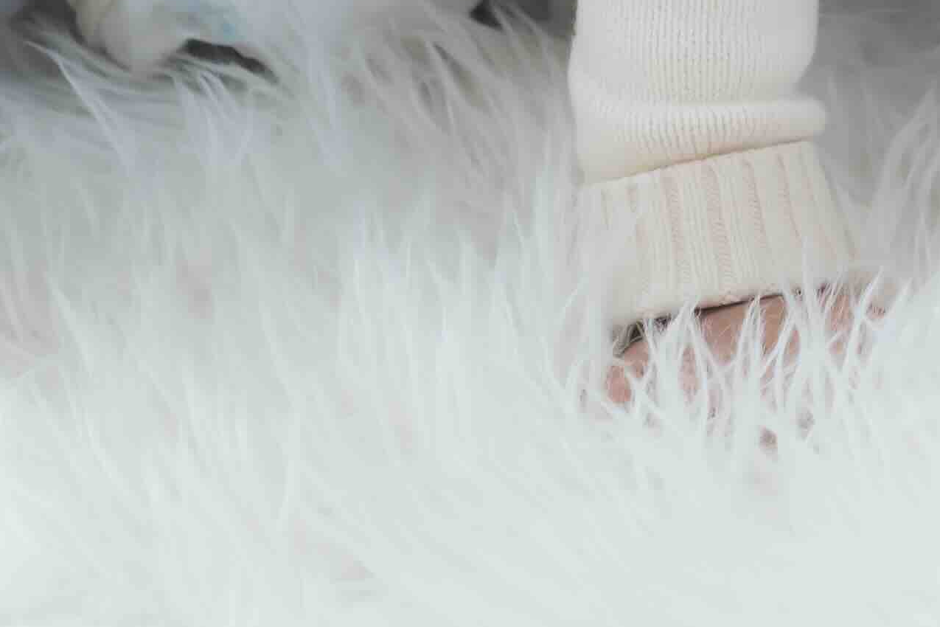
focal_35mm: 166
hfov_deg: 12.2
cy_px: -767
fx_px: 4334
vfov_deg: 7.8
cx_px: 1014
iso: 1250
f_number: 5
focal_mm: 35
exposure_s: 1/100
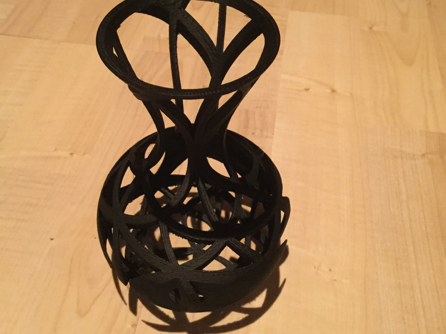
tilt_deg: -48.3
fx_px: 503
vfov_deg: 36.8
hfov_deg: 47.9
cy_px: 146
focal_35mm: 39
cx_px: 223
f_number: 2.4
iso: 640
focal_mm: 3.3
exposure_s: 1/17
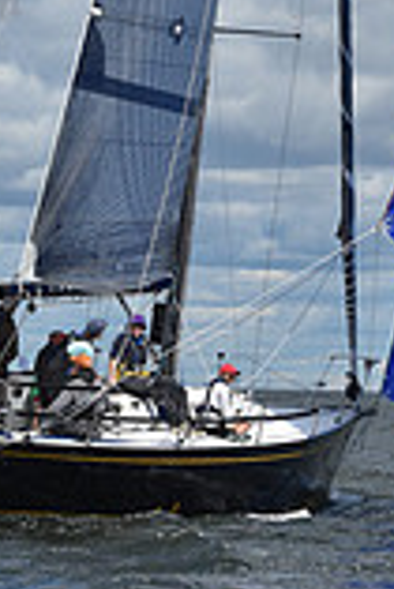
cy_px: -188
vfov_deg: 7.8
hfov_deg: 5.3
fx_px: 4242
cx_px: 216
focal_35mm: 259
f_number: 11
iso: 250
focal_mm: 70
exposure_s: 1/800
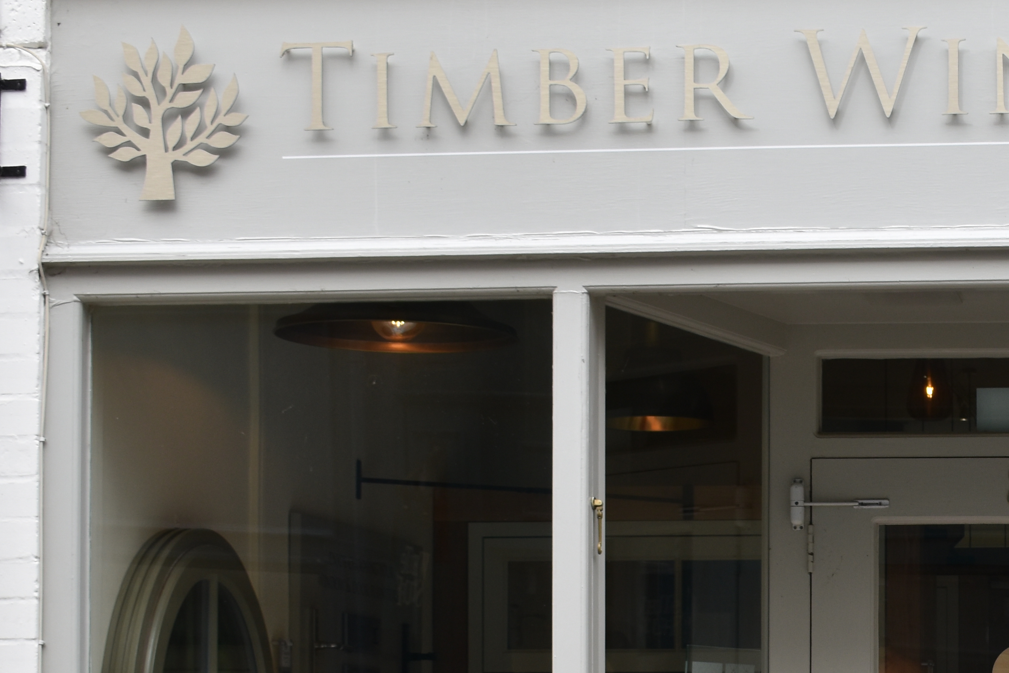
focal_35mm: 102
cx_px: 1048
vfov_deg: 13.2
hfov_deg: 19.3
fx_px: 2864
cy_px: 709
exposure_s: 1/250
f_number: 6.3
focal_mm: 29
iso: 200
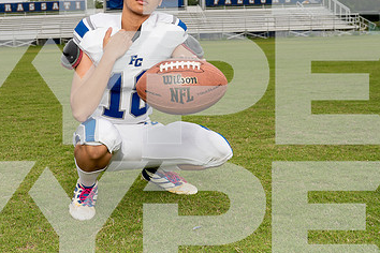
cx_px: 126
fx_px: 570
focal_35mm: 54
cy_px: 88
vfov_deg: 25.0
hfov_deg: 36.5
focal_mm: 33
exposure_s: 1/250
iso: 200
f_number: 5
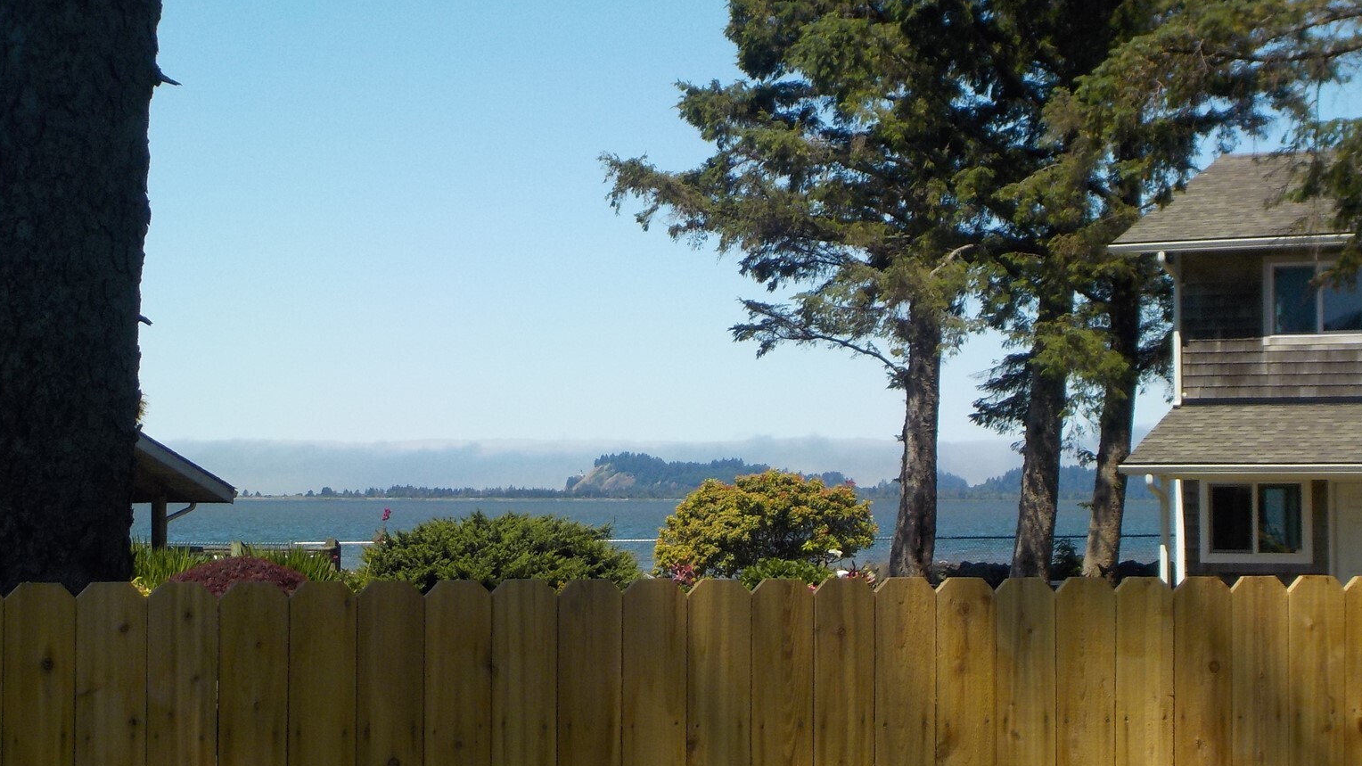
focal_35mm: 81
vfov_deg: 14.9
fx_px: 2925
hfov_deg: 26.2
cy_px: 405
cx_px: 661
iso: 125
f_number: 5.3
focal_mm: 9.7
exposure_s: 1/800
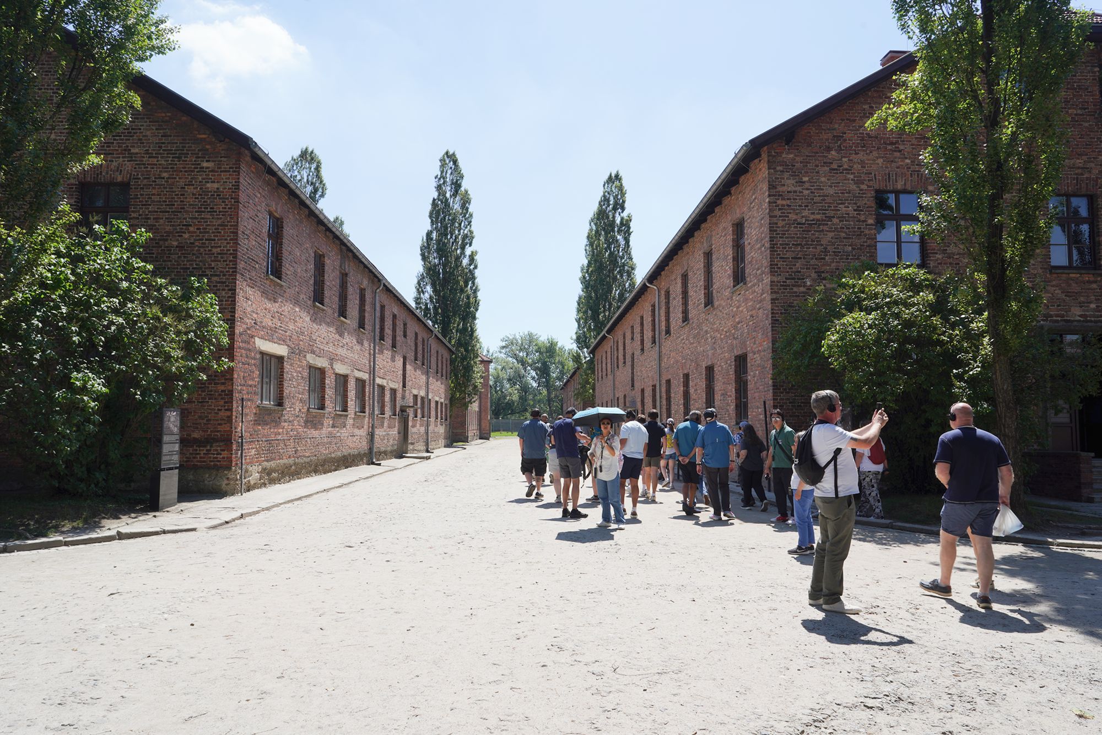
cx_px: 551
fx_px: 735
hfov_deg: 73.7
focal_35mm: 24
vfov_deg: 53.1
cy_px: 368
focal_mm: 24
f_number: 14
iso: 100
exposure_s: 1/100
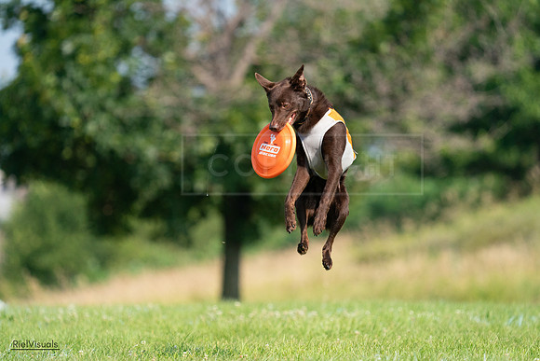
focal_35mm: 437
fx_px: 6556
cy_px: 180
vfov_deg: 3.1
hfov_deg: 4.7
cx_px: 270
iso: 1600
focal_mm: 437
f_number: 6.3
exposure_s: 1/4000
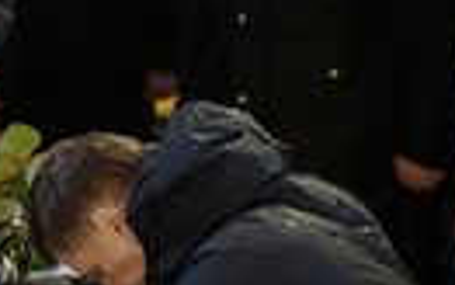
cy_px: 311
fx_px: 2903
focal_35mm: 234
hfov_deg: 8.9
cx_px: 3
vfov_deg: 5.6
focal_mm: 75
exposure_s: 1/40
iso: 12800
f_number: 2.8
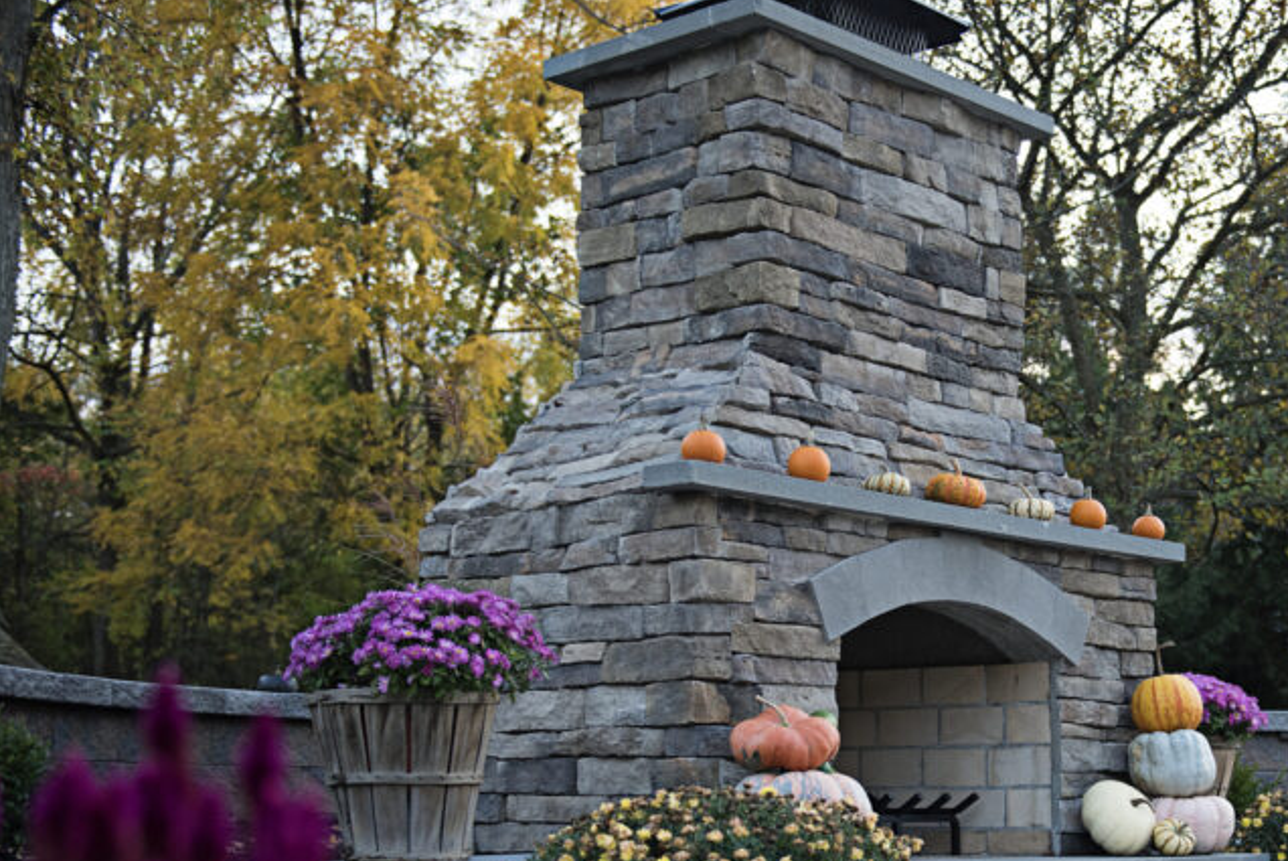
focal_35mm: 58
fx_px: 2076
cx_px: 938
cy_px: 660
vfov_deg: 23.2
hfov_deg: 33.9
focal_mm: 36
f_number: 2.8
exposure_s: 1/160
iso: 500
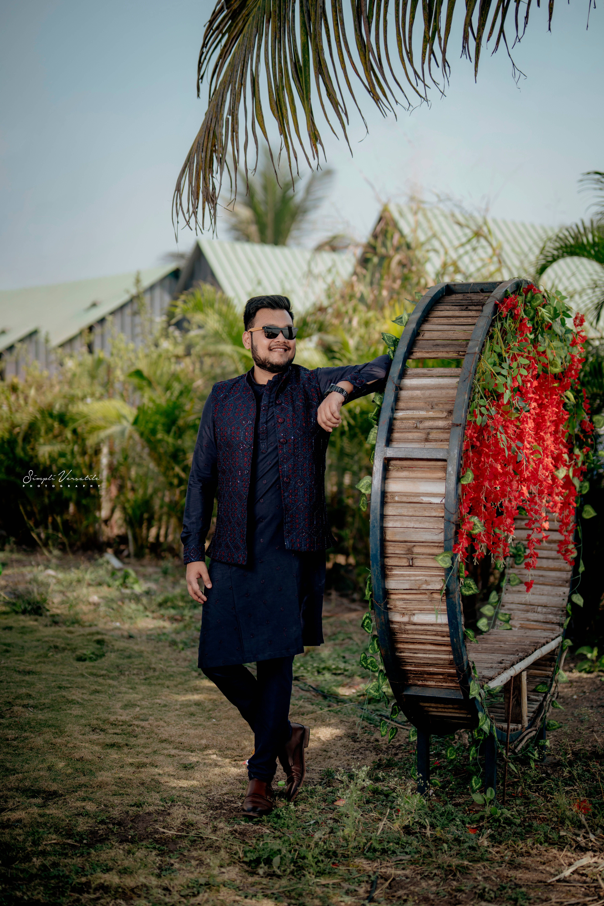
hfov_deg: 27.0
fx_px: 1258
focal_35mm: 50
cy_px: 453
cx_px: 302
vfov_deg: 39.6
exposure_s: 1/2000
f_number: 1.4
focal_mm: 50
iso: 80
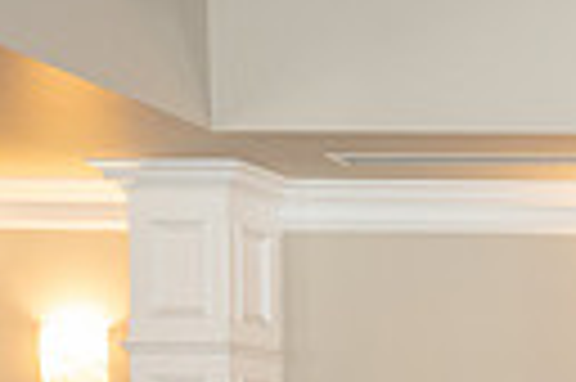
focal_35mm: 127
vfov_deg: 10.1
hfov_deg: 13.7
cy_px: 717
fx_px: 2029
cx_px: 1156
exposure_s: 1/200
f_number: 3.5
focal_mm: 28
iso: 1250
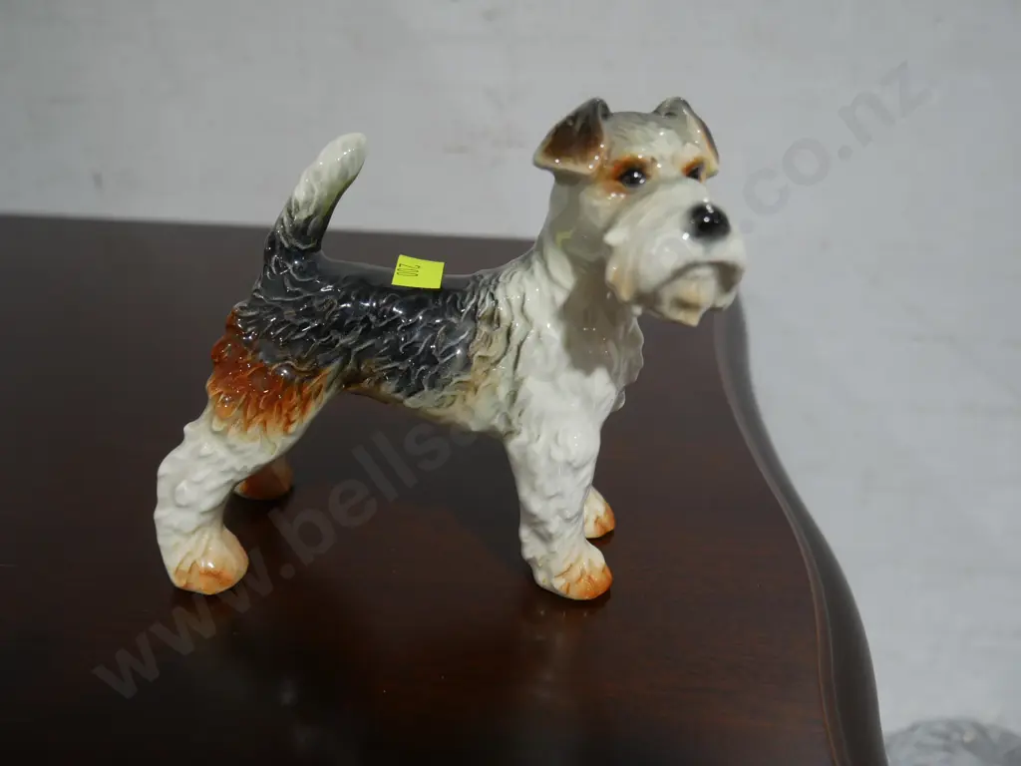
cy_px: 383
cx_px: 510
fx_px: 1003
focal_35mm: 34
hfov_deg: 54.0
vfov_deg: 41.8
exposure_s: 1/60
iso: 320
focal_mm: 17
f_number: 4
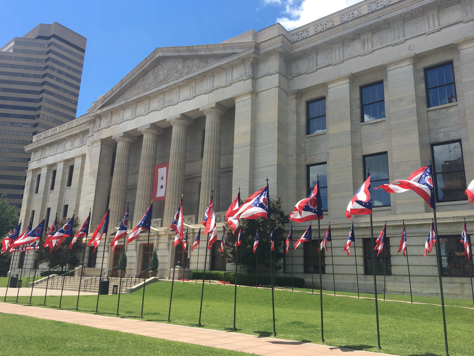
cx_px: 237
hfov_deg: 61.7
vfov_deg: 48.2
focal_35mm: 29
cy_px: 178
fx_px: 397
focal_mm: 4.15
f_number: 2.2
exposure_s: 1/1241
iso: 25
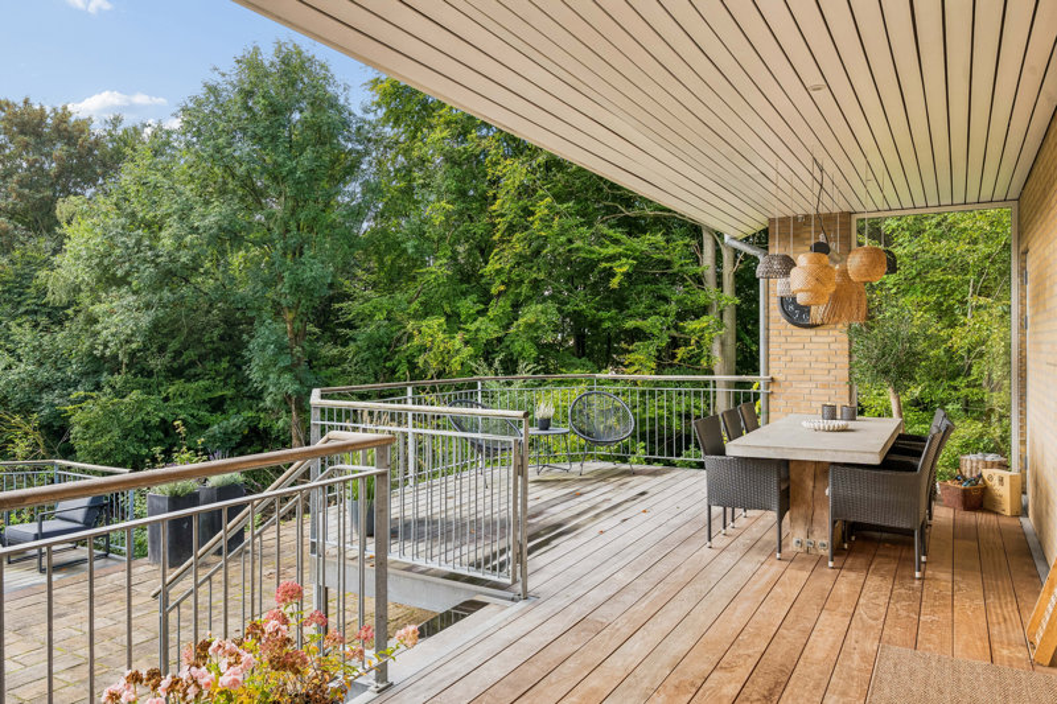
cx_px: 528
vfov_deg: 51.3
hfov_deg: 71.5
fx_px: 734
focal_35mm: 25
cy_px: 352
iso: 800
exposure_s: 1/160
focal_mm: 25
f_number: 8
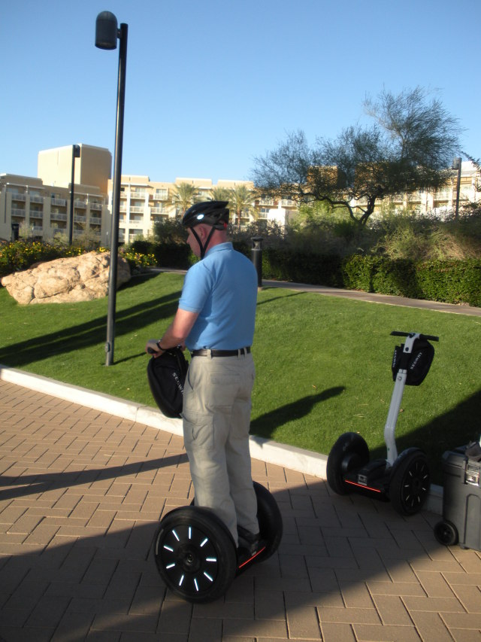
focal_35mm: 36
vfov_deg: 51.3
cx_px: 240
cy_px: 321
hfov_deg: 39.7
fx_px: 667
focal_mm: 6.3
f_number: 3.5
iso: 88
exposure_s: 1/448
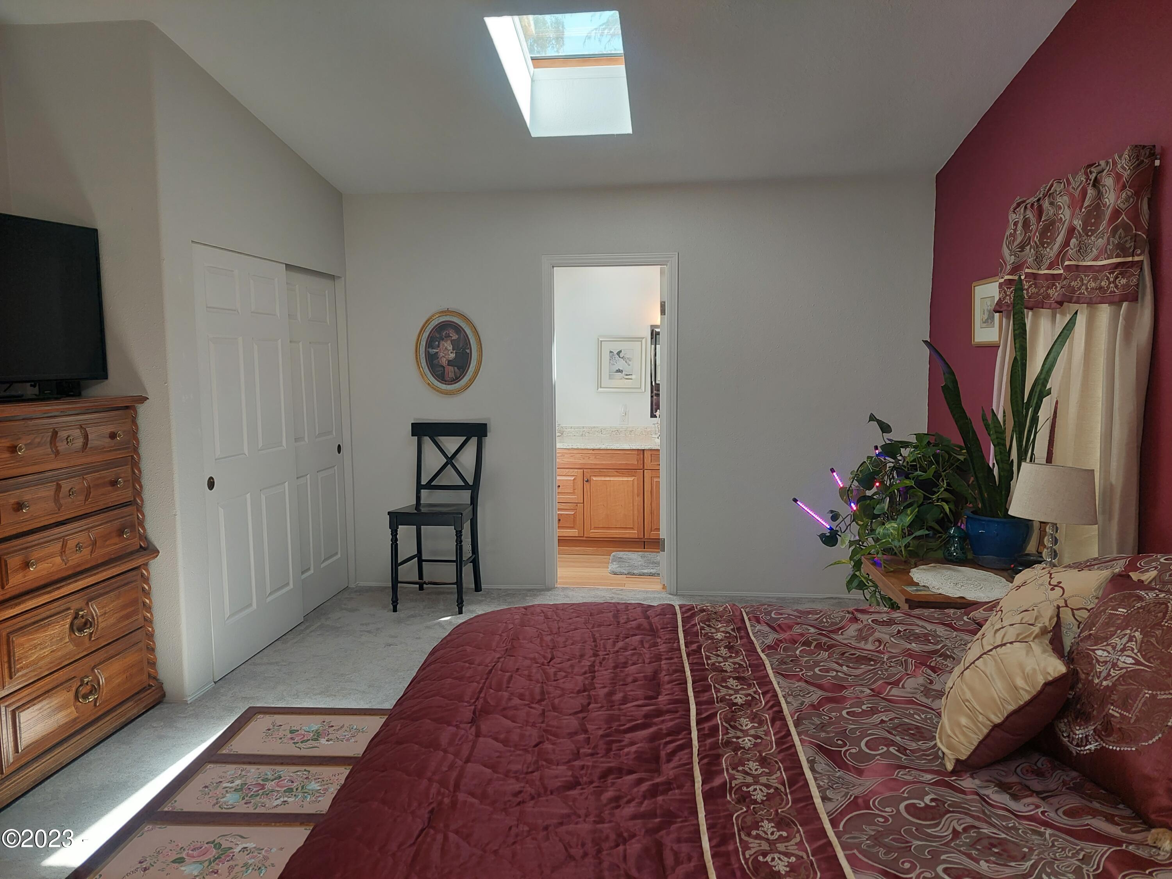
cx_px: 586
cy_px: 440
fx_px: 813
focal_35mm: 24
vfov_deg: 56.8
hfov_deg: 71.6
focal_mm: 5.23
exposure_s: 1/120
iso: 64
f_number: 1.8
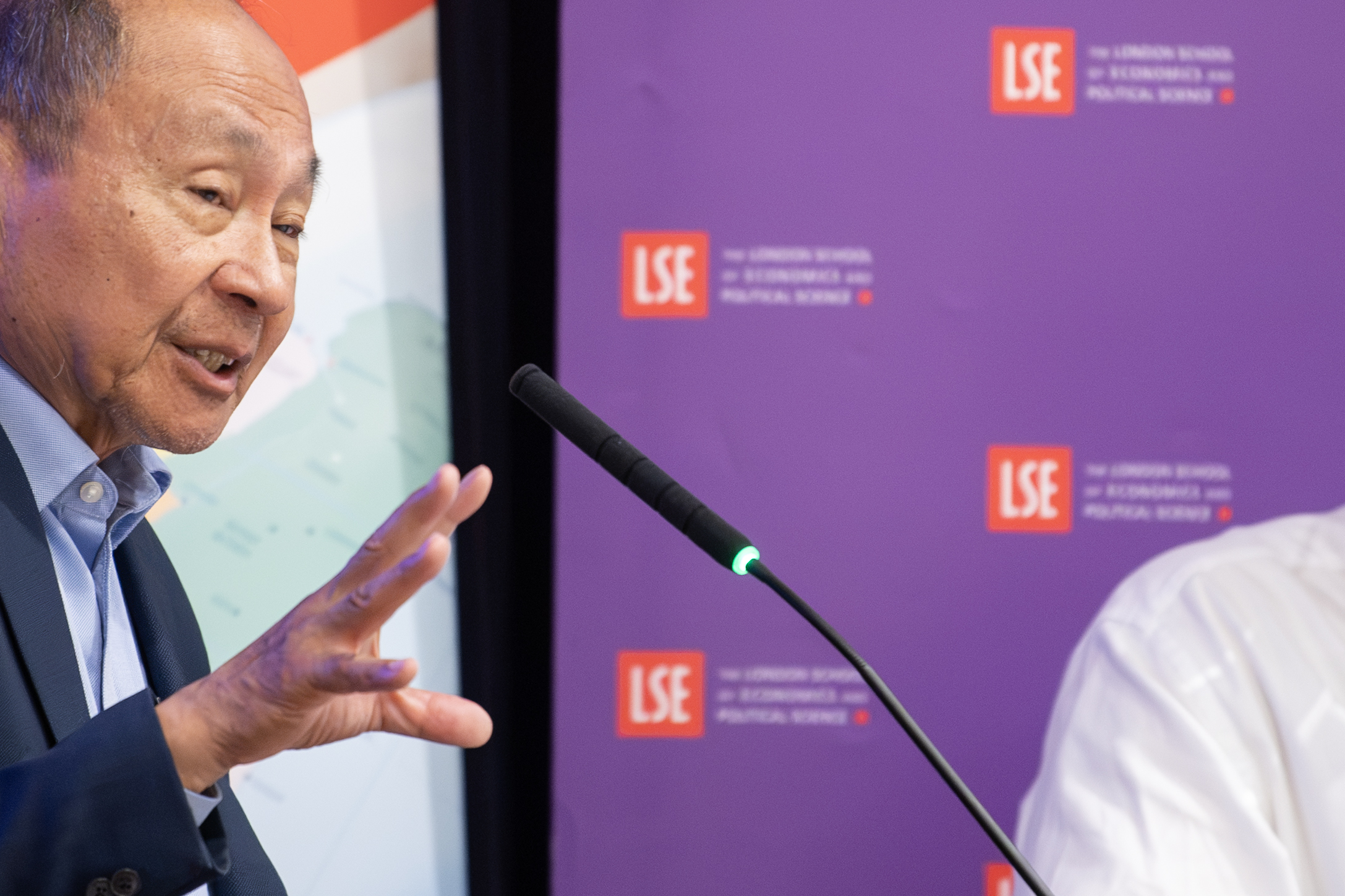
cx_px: 582
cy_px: 221
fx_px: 19127
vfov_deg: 2.7
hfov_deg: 4.0
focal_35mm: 512
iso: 6400
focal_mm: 200
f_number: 2.8
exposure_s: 1/160
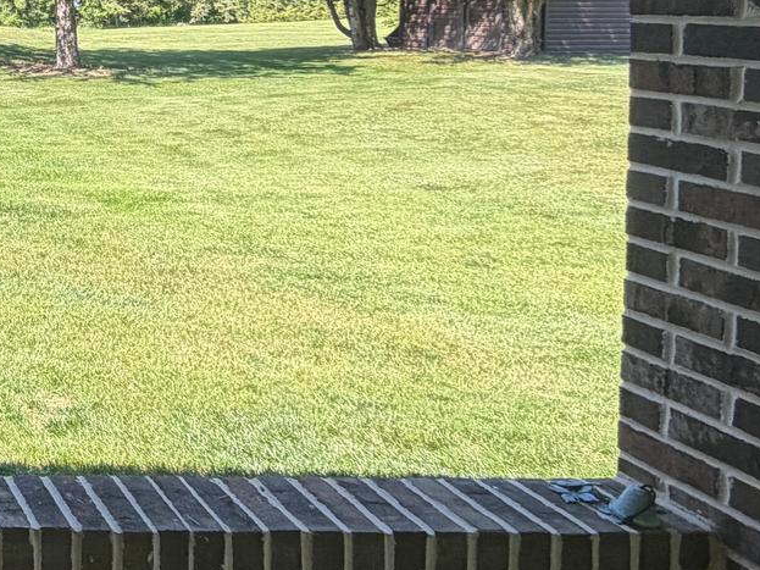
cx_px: -268
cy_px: 17
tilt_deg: -1.6
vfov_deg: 29.7
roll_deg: +0.4
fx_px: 1010
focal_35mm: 46
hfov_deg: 30.6
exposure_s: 1/351
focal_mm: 2.22
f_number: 2.2
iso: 50
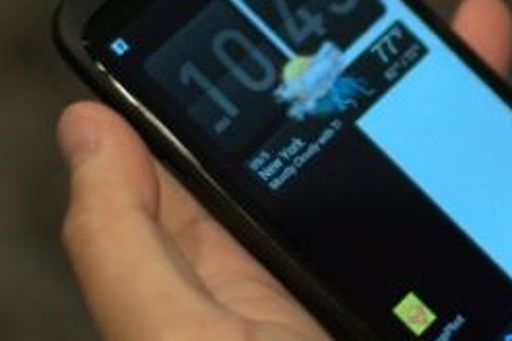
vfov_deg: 13.7
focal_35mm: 100
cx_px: 361
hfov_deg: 20.3
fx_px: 1421
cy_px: 149
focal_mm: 30
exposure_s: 1/100
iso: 500
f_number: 1.4
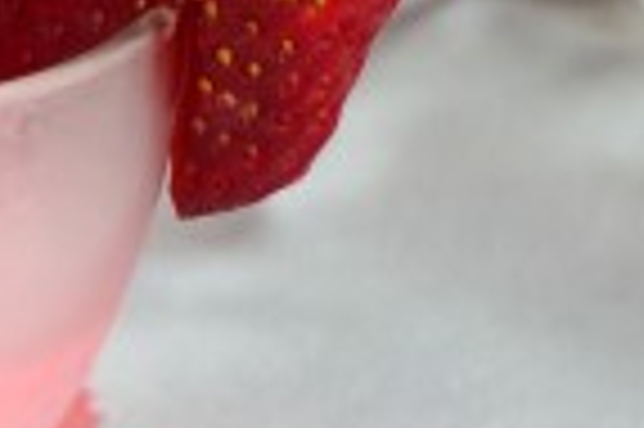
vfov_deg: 7.7
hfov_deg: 11.5
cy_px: 171
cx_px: -61
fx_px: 3163
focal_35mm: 177
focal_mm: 28
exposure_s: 1/100
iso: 100
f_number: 8
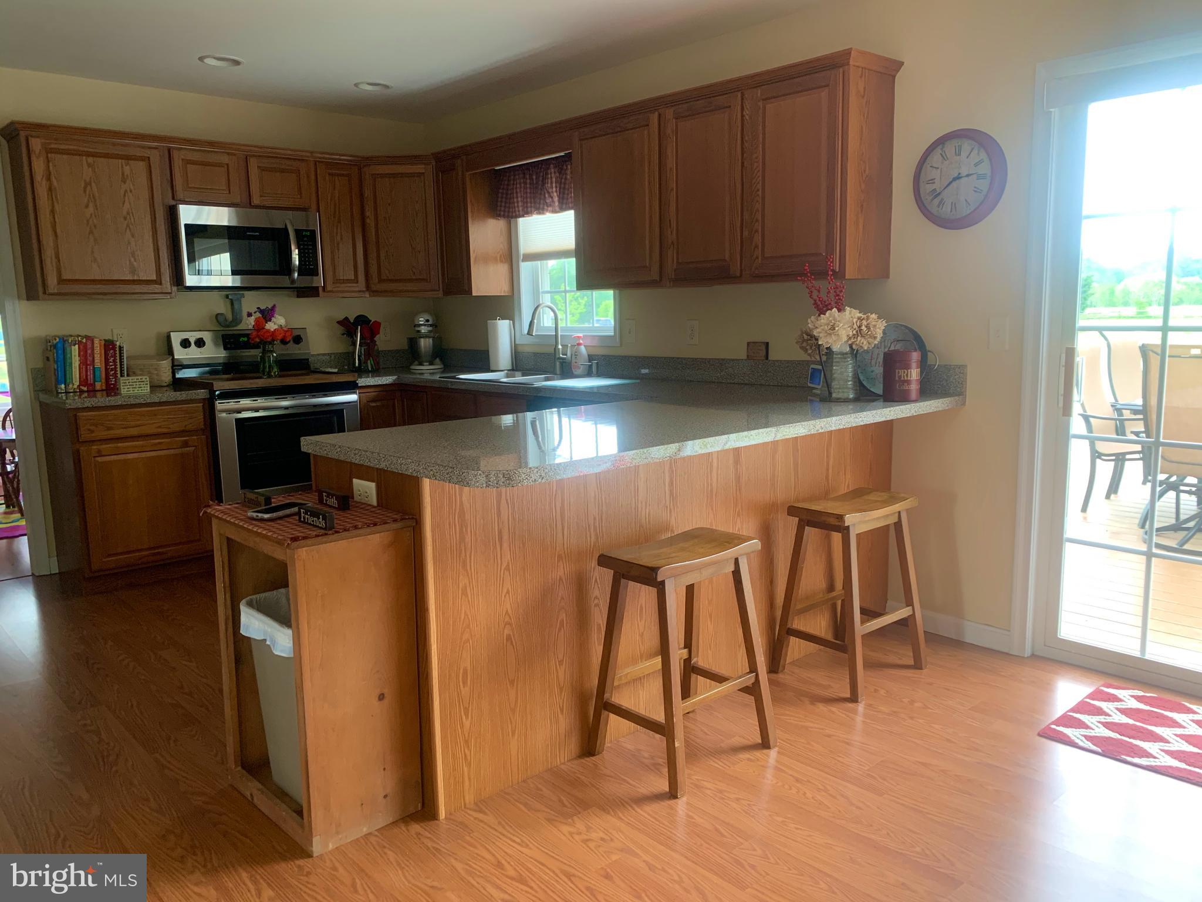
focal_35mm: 26
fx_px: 903
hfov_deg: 67.3
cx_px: 601
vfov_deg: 53.1
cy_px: 451
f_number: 1.8
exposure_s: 1/60
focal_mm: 4.25
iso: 100
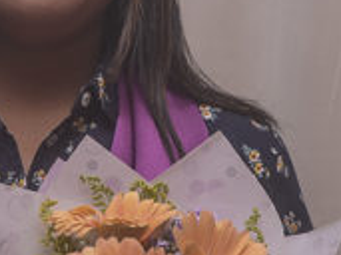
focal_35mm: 119
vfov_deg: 12.4
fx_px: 1171
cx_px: -13
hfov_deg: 16.2
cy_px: 169
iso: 320
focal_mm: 31
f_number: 5
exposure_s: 1/800
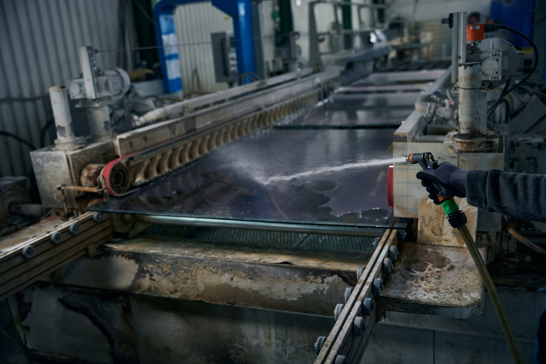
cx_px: 273
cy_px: 182
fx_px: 546
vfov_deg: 36.9
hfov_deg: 53.1
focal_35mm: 36
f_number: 2.8
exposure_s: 1/250
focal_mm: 36
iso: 1600
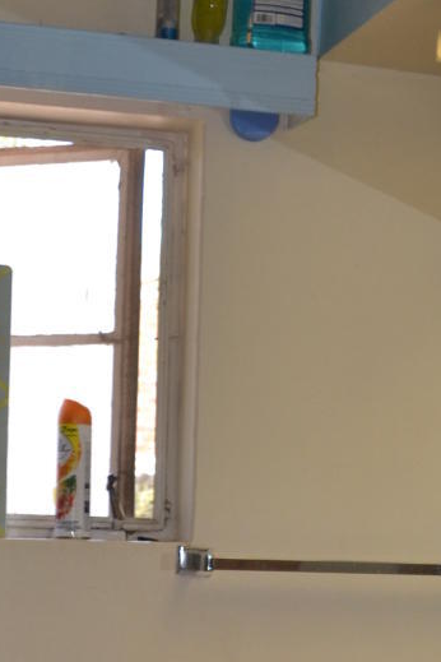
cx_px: 528
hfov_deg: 12.8
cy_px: 621
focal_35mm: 104
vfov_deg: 19.2
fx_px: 1911
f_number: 4
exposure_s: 1/125
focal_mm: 18
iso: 250
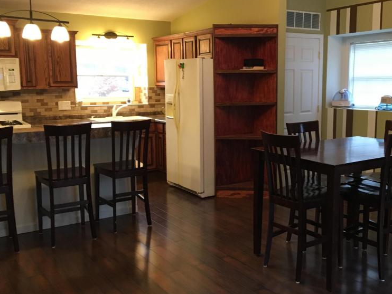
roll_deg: -0.4
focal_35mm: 40
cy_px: 144
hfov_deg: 46.4
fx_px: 453
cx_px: 242
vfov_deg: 36.0
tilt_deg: -7.7
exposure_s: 1/30
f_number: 2.2
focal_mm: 4.15
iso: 160
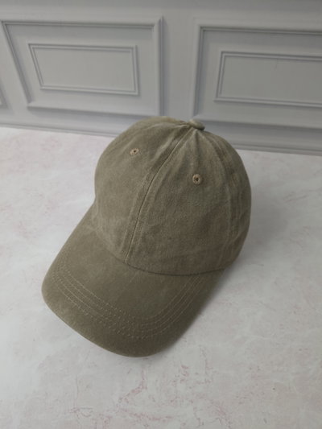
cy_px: 214
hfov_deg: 56.8
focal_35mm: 24
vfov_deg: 71.6
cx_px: 161
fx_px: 298
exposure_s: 1/100
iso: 610
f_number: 1.8
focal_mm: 5.56
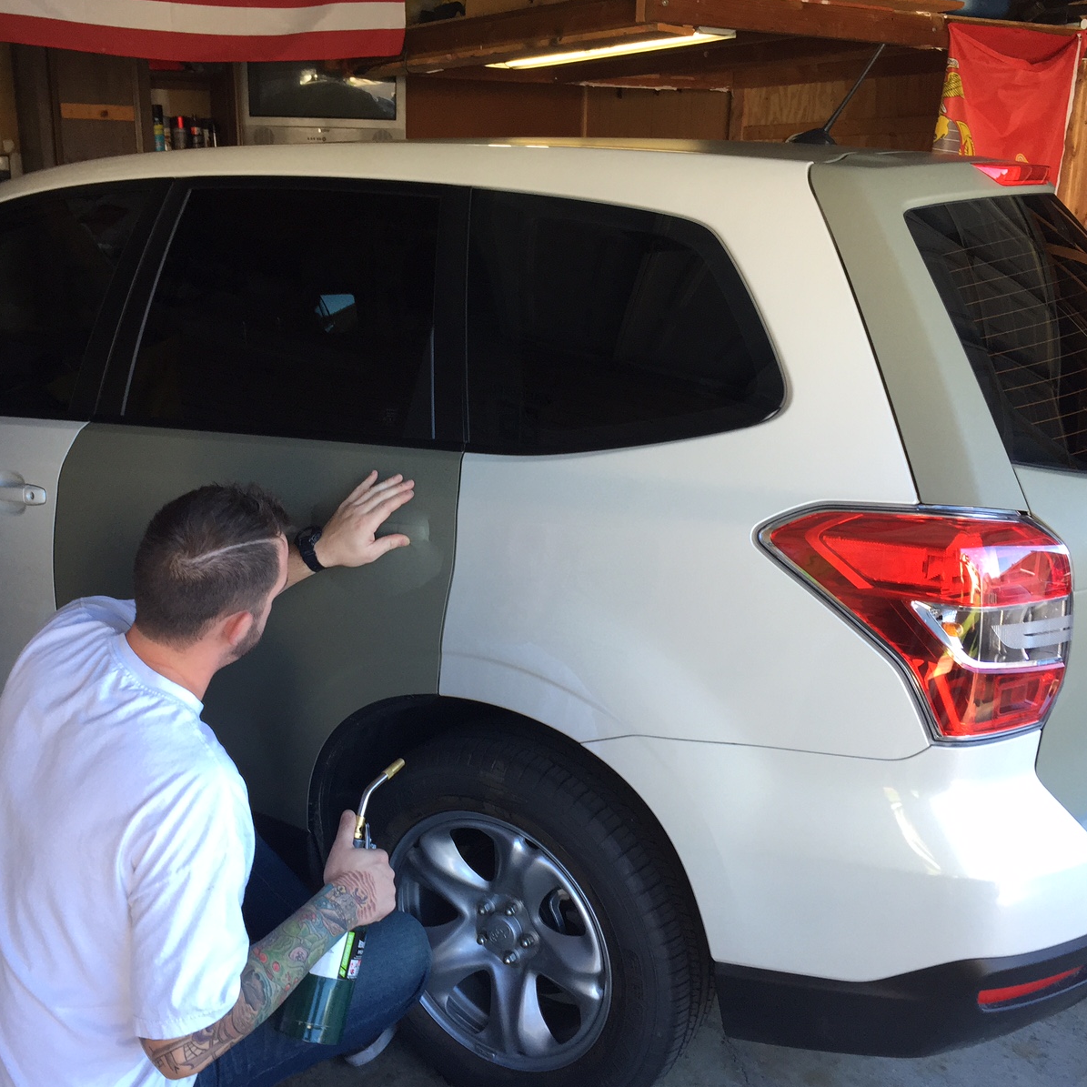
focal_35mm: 35
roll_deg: +0.0
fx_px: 1243
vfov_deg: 47.2
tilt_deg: -15.7
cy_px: 549
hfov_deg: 47.2
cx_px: 489
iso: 50
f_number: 2.2
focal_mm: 4.15
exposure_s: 1/120
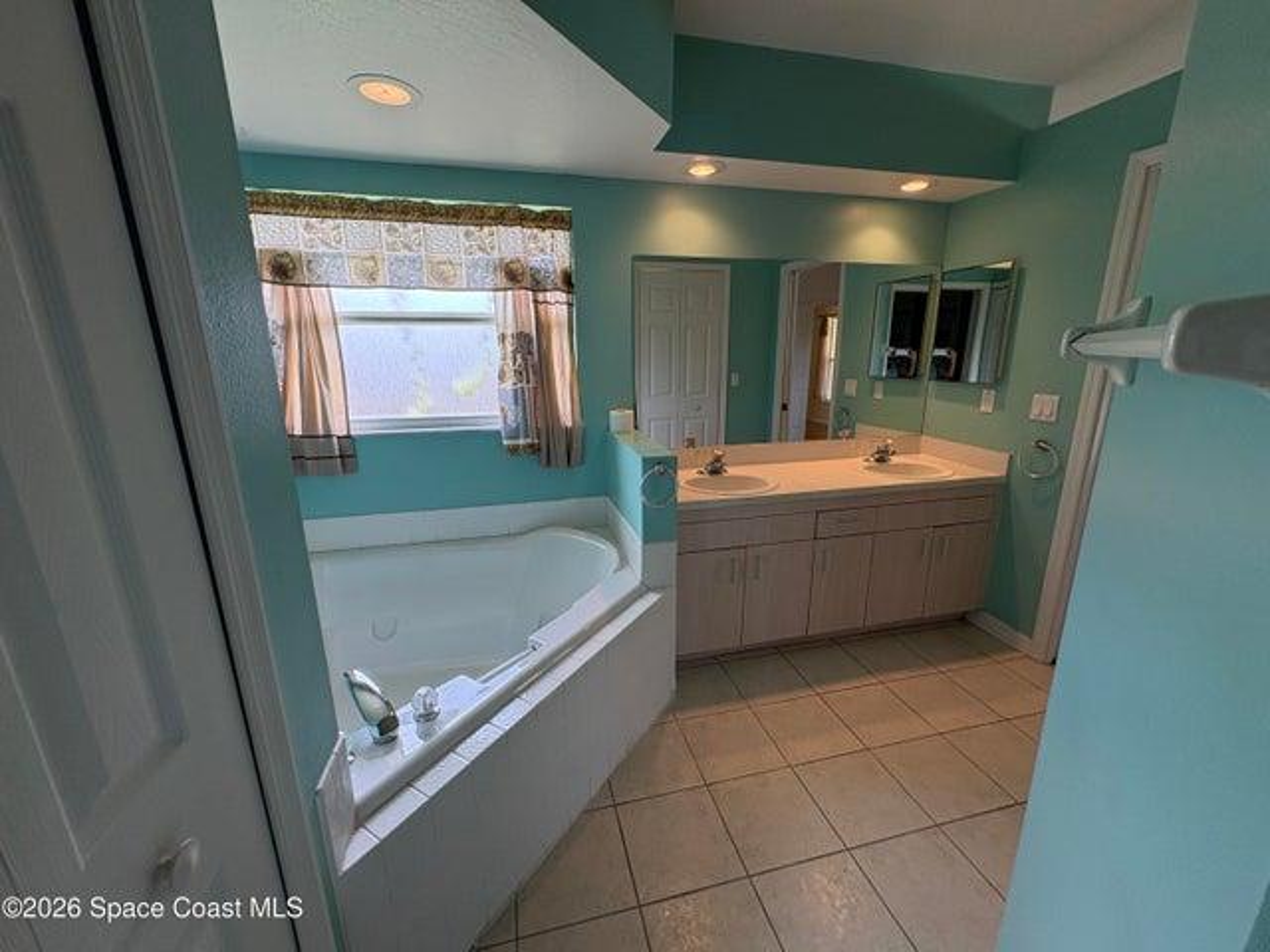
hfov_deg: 102.1
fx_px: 514
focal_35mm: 14
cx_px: 635
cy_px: 476
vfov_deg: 85.7
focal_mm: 2.22
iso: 125
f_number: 2.2
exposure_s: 1/130
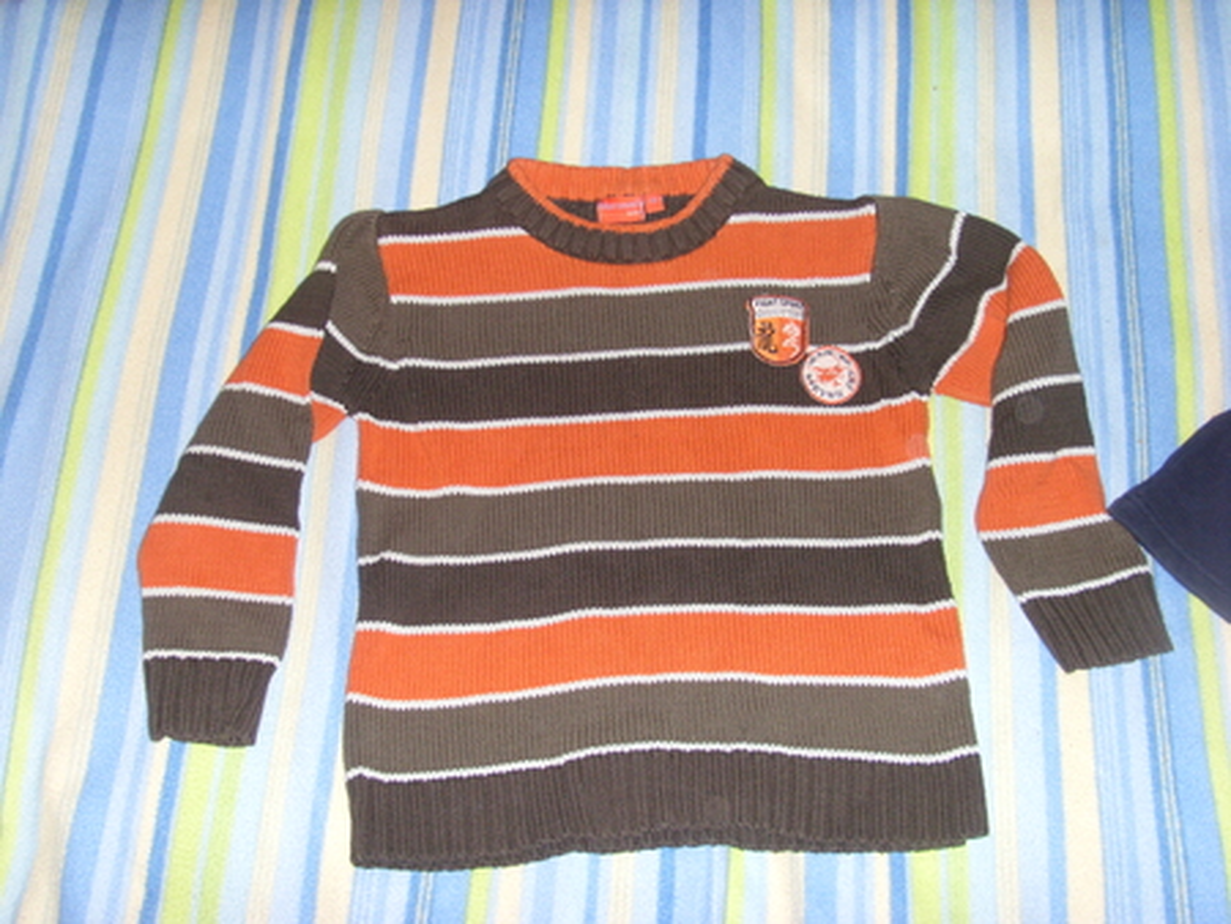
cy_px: 462
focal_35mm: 36
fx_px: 1281
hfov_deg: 51.3
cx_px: 616
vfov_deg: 39.7
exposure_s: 1/45
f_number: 3.5
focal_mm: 6
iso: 100
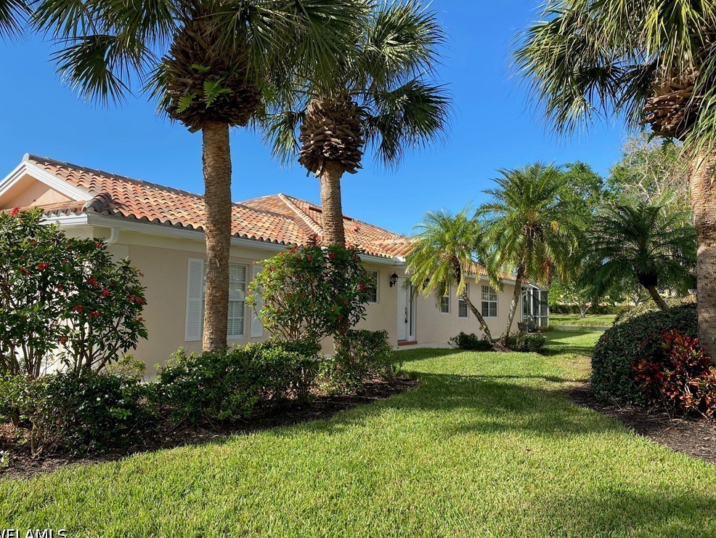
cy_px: 268
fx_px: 559
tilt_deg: +4.3
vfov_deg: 51.4
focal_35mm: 27
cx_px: 348
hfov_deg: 65.3
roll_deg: -1.0
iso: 32
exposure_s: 1/1678
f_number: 1.8
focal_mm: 4.25
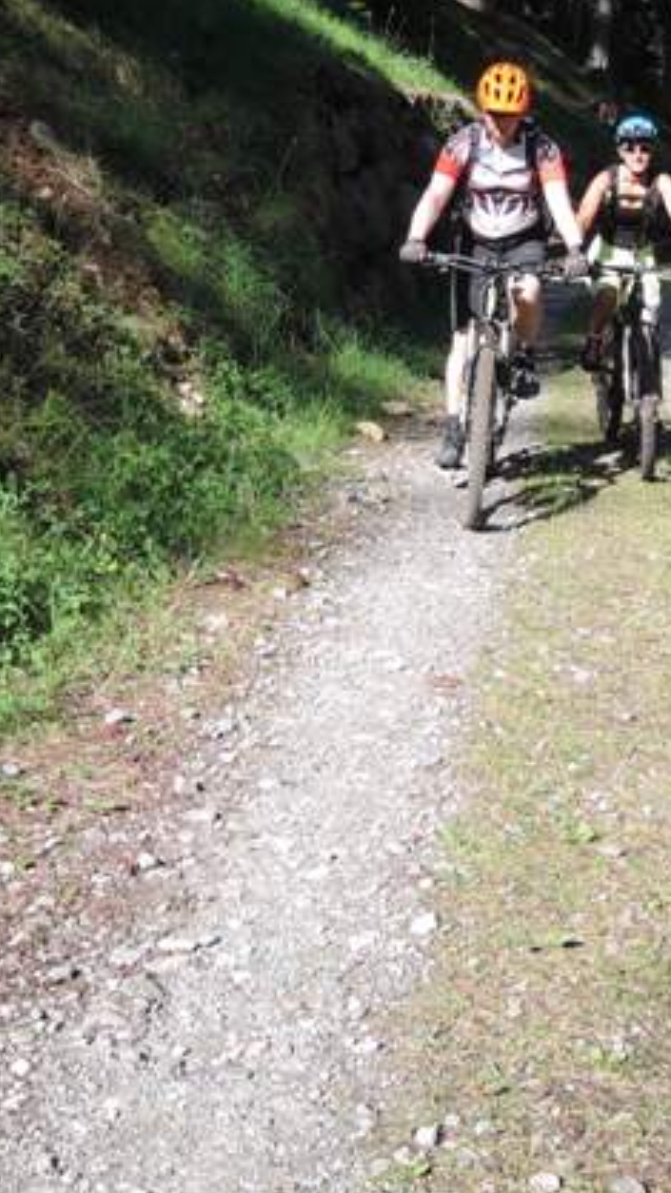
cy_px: 417
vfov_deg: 41.7
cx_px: 661
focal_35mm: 49
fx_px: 1551
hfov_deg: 23.5
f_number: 2.2
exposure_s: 1/640
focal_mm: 5.1
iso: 80
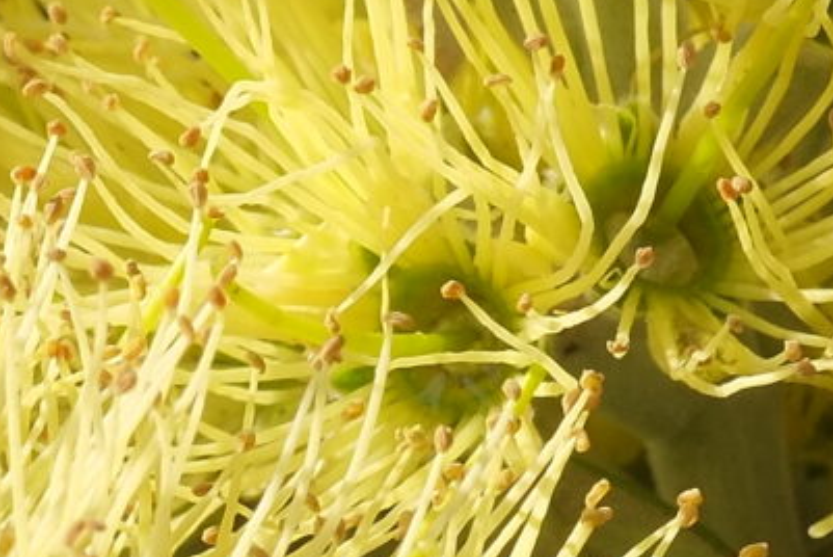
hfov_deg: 3.6
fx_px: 13291
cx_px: -523
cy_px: 51
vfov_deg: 2.4
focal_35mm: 574
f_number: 11
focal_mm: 60
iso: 400
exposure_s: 1/125
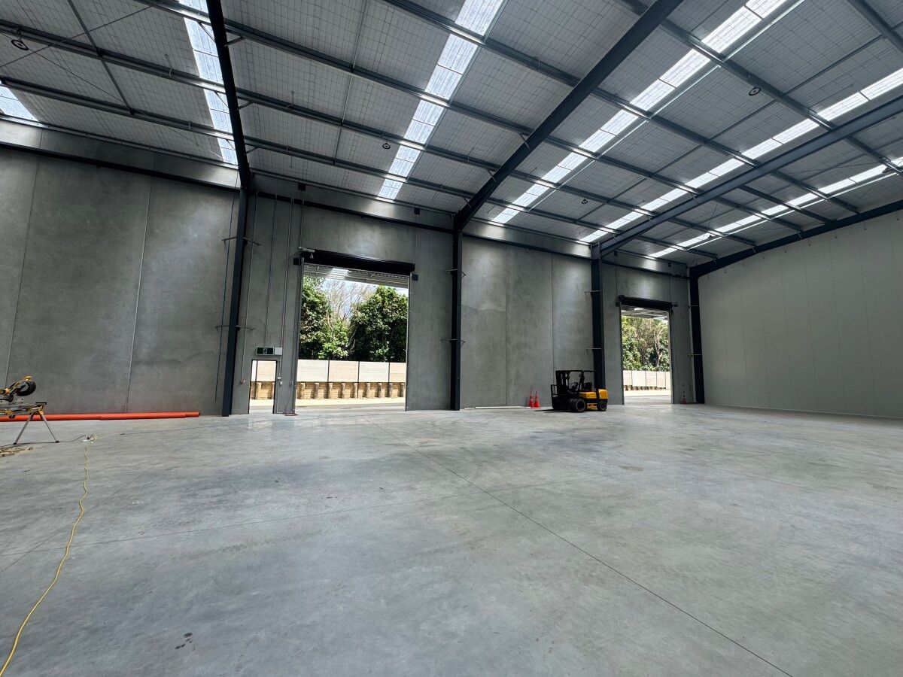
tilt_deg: +6.1
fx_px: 365
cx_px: 452
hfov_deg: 102.1
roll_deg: -0.8
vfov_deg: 85.7
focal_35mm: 14
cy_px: 338
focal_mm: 2.22
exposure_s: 1/485
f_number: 2.2
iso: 40
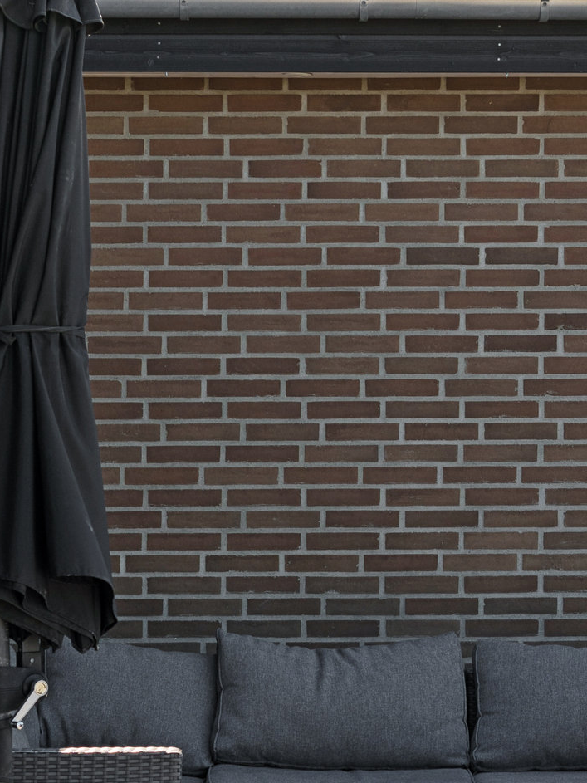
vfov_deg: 12.9
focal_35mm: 153
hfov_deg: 9.7
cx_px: 355
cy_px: 434
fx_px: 3460
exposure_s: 1/160
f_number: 6.3
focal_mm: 50
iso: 80
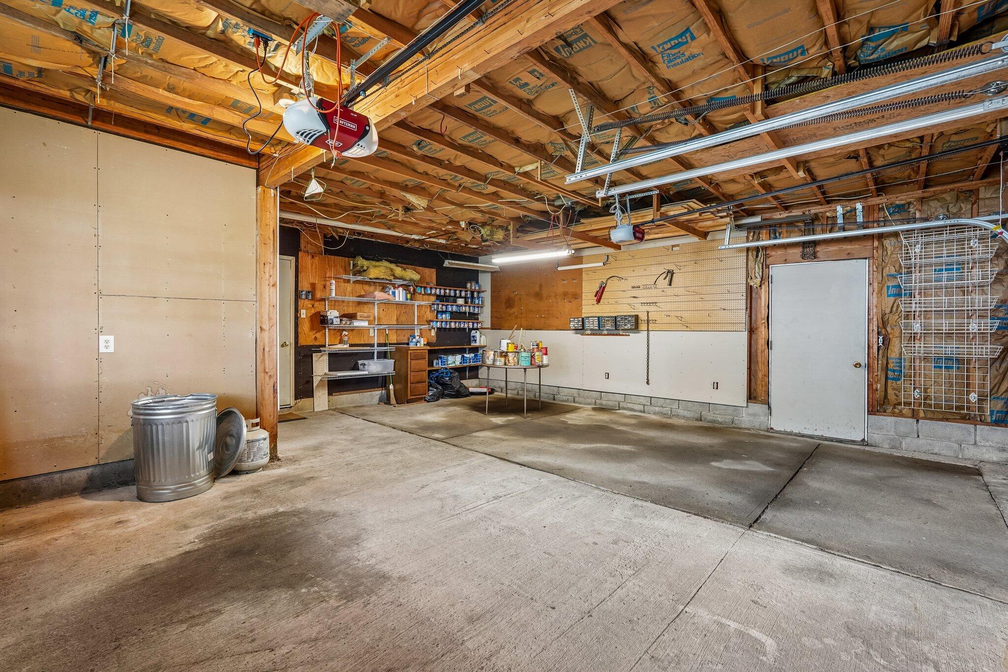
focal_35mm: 16
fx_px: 462
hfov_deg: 95.0
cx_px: 504
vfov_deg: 72.0
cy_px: 336
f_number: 8
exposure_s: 1/5
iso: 400
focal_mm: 16.5
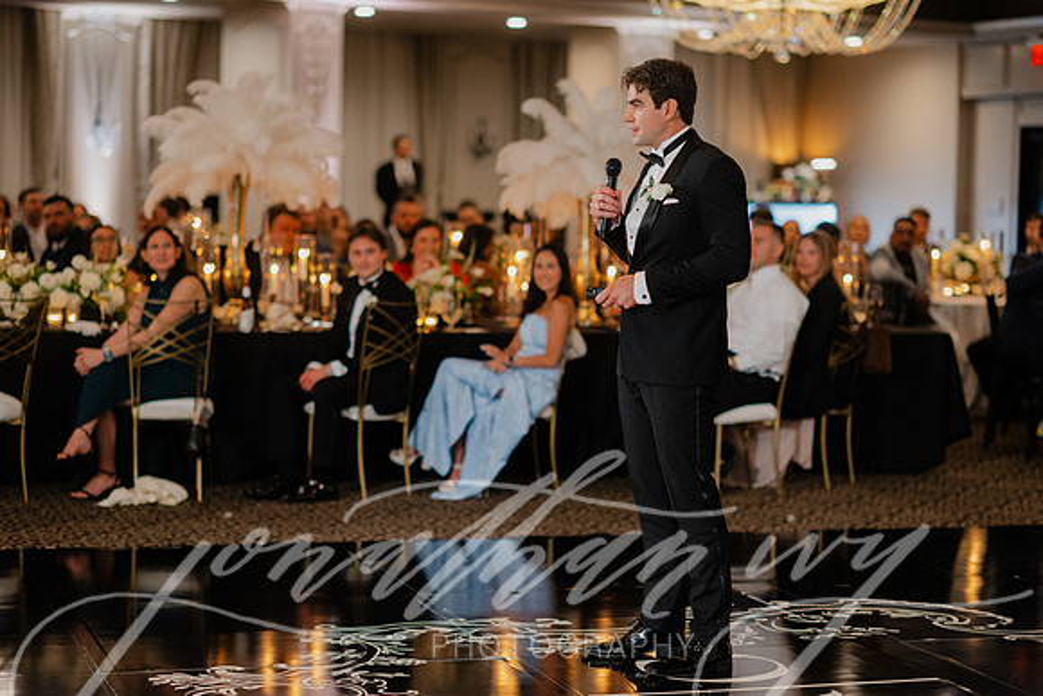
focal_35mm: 85
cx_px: 522
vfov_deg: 16.1
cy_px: 348
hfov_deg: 23.9
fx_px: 2463
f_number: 2
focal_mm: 85
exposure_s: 1/160
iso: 2000
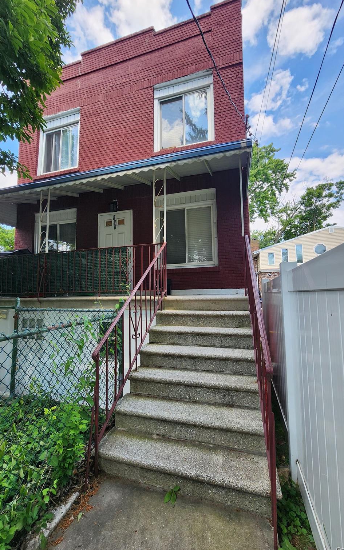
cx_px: 168
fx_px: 210
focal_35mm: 14
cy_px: 275
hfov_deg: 78.6
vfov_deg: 105.3
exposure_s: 1/351
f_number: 2.2
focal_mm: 2.2
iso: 50
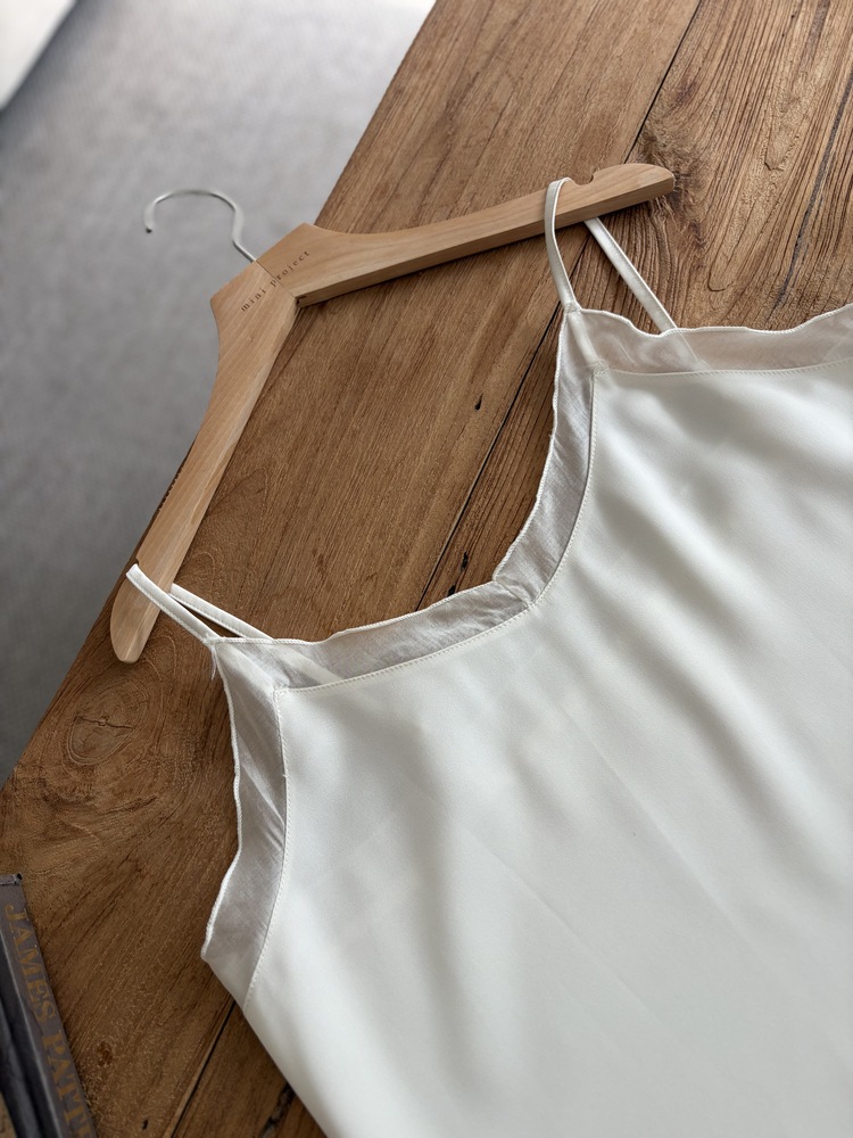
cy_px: 569
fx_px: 854
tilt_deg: -72.2
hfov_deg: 53.1
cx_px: 426
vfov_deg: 67.3
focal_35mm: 26
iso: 64
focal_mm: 5.96
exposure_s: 1/122
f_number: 1.6
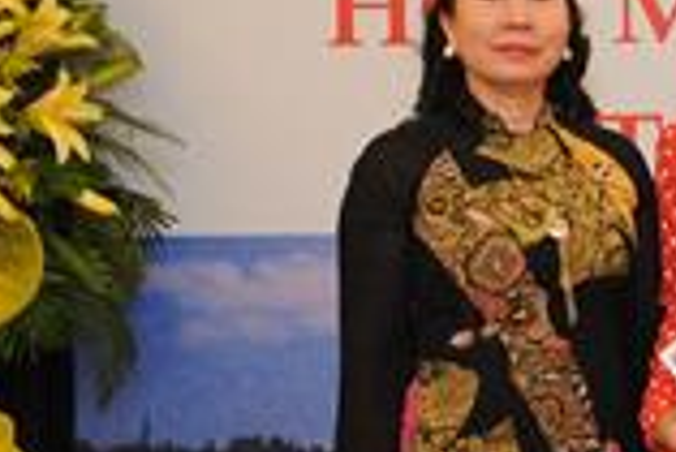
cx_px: 1352
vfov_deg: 7.7
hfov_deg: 10.6
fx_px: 3345
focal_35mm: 178
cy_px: 278
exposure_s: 1/125
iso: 2000
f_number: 5.6
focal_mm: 35
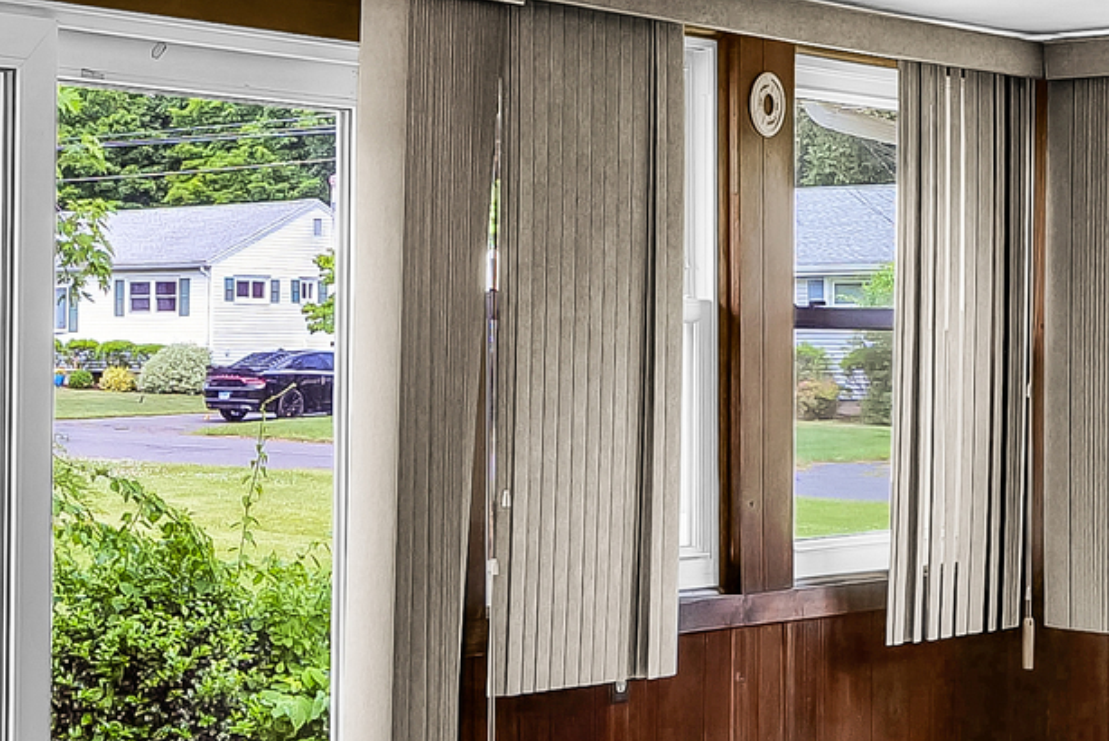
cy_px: 266
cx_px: -36
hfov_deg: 24.1
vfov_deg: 17.1
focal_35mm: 80
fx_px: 2465
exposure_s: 1/80
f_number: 8
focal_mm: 16
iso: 400
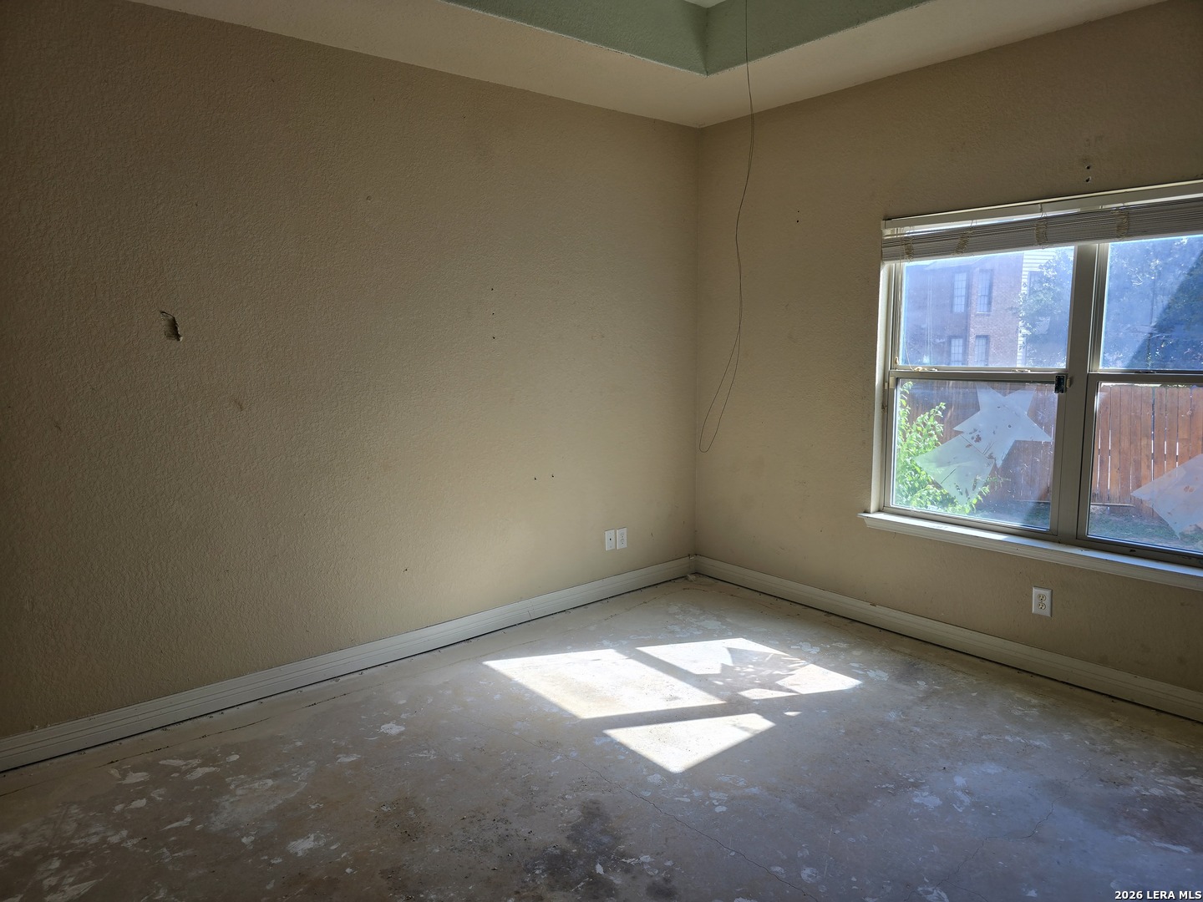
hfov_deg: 73.9
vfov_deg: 58.9
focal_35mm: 23
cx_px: 602
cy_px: 451
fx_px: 799
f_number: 1.7
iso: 25
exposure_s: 1/180
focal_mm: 6.3
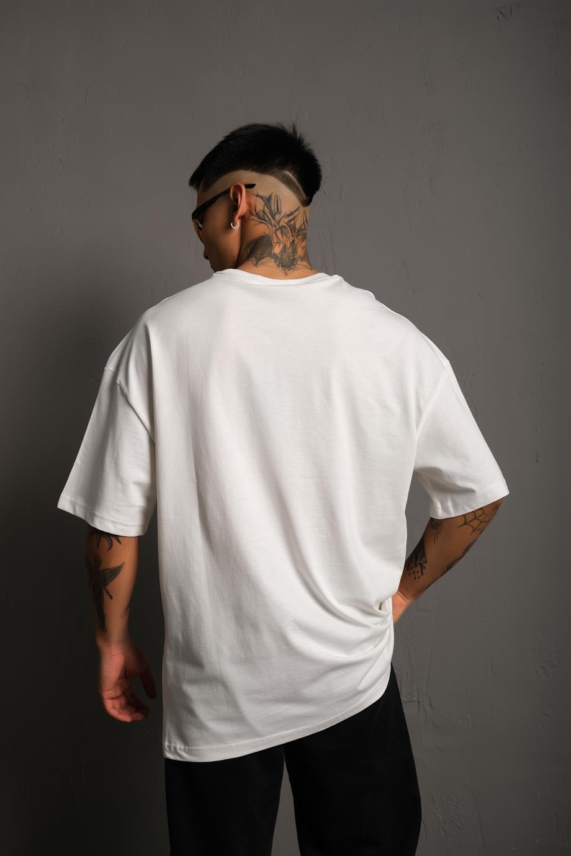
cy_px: 428
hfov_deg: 37.9
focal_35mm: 35
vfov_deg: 54.4
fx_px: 833
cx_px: 286
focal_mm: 23.3
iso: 160
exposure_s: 1/160
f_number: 5
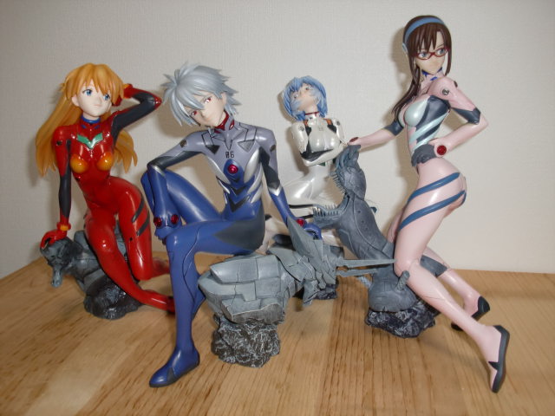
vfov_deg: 39.7
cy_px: 208
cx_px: 278
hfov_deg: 51.4
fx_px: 577
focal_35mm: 36
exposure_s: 1/60
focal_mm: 6.3
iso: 125
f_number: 2.8
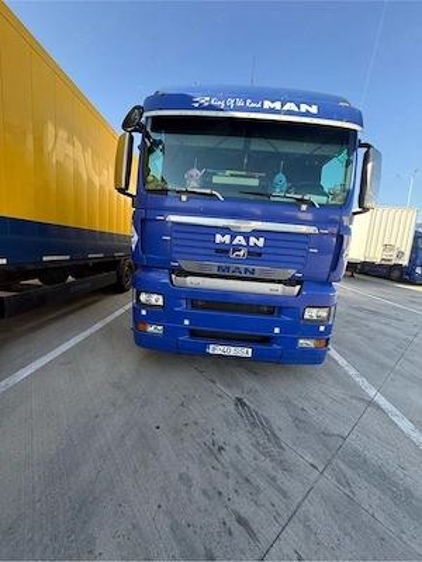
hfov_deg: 85.7
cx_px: 211
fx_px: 228
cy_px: 281
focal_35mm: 14
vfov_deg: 102.1
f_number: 2.2
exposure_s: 1/259
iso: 50
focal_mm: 2.22
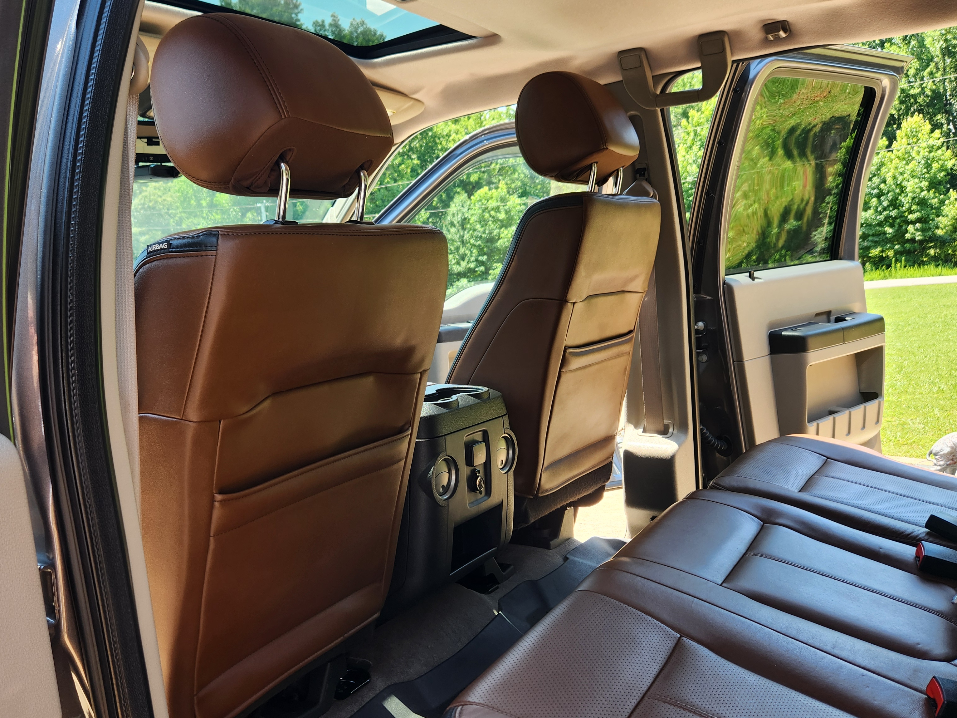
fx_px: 829
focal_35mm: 30
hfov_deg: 59.6
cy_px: 362
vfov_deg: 46.8
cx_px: 393
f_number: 1.8
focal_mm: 5.4
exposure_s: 1/180
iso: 32
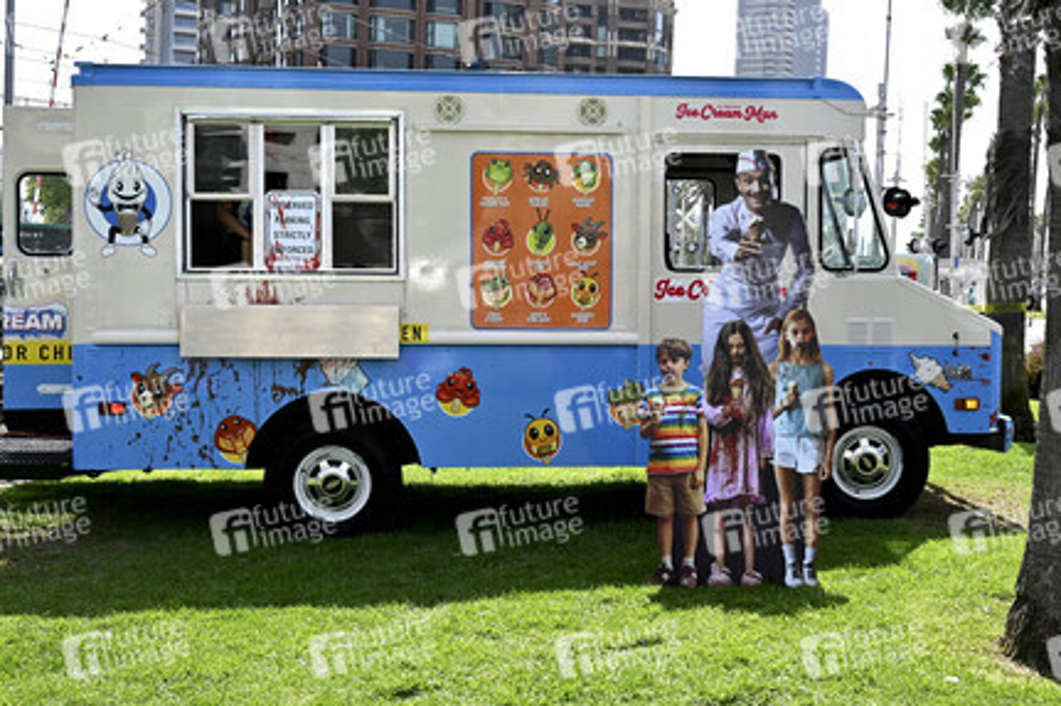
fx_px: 1326
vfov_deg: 29.8
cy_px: 342
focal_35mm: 45
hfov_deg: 43.6
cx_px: 553
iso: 200
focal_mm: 43
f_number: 8
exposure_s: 1/320
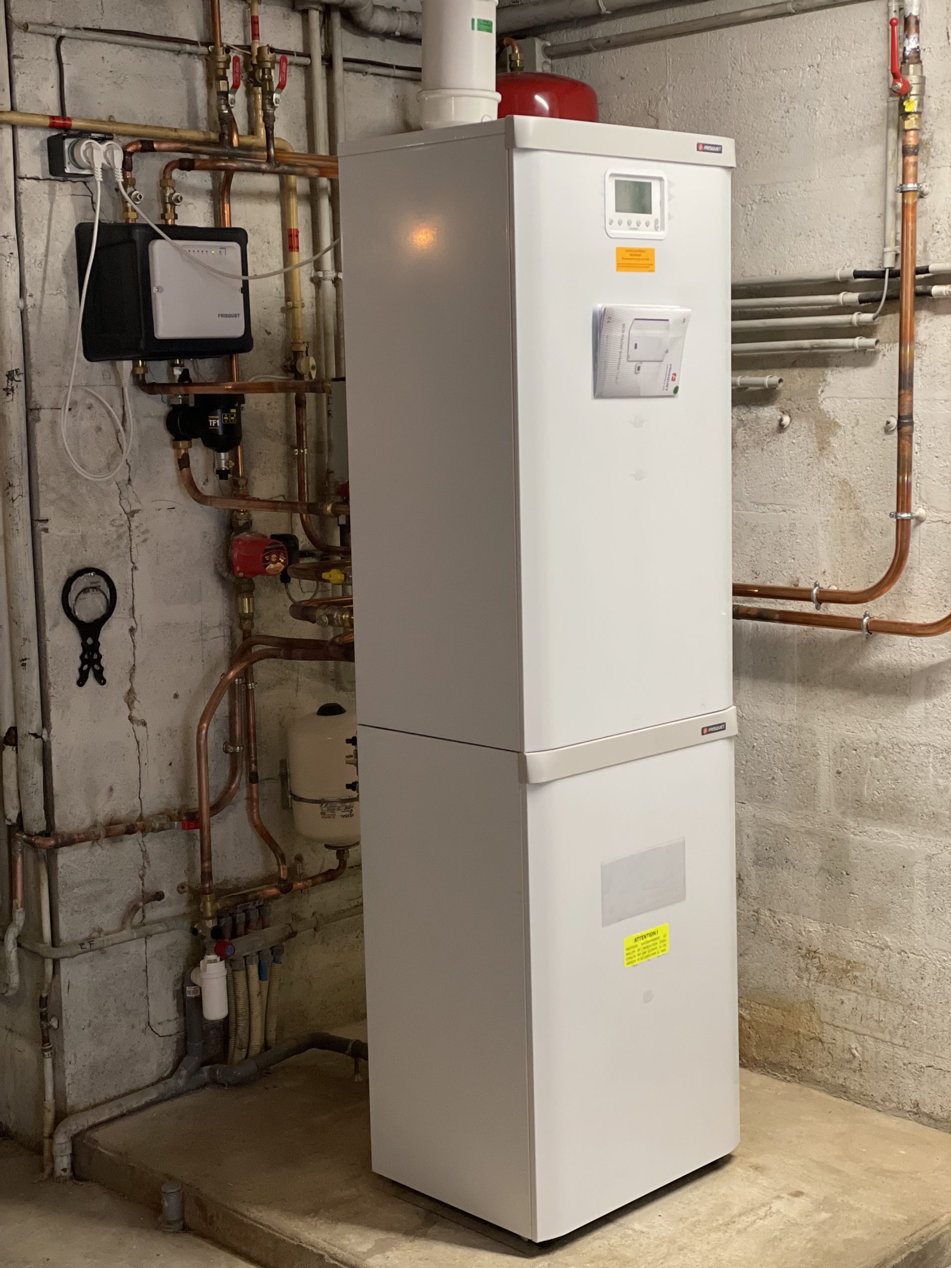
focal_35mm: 52
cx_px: 476
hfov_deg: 28.0
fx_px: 1905
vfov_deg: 36.8
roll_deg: +1.1
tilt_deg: -6.2
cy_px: 634
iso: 250
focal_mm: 6
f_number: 2
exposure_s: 1/100
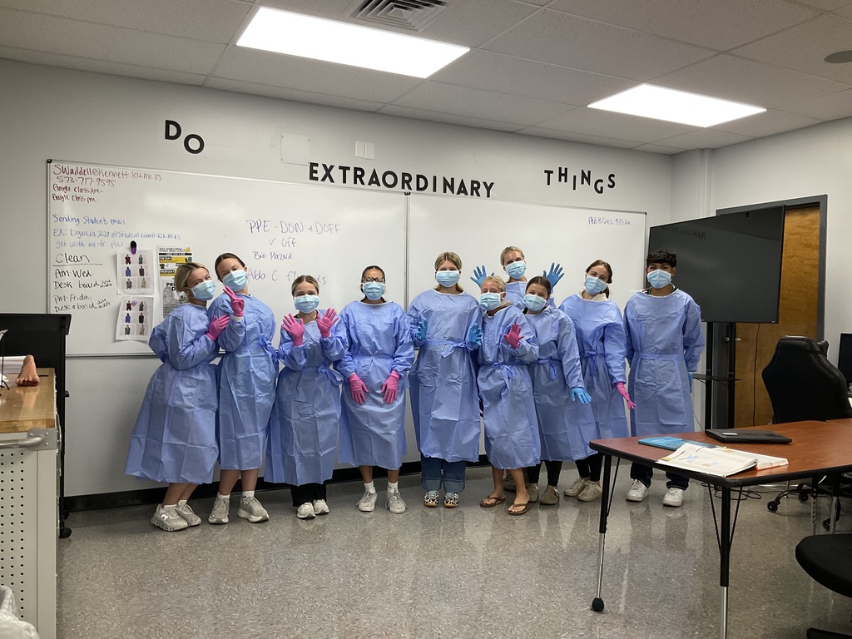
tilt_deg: -0.3
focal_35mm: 29
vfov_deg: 48.2
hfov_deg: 61.7
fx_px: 714
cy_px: 320
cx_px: 426
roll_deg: -0.7
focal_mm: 3
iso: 40
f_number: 1.8
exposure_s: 1/60
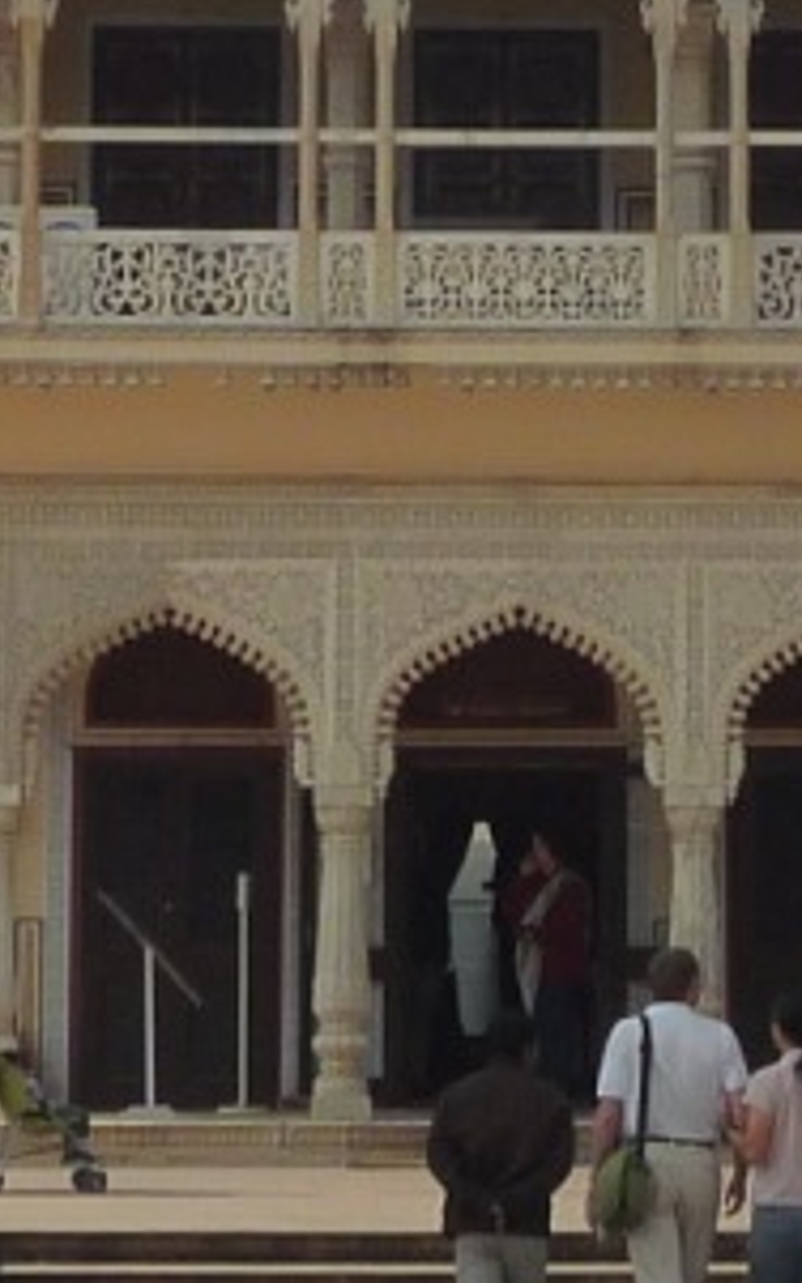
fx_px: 6368
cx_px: 550
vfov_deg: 11.4
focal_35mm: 182
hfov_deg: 7.2
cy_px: -94
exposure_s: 1/800
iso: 160
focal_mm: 6.3
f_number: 5
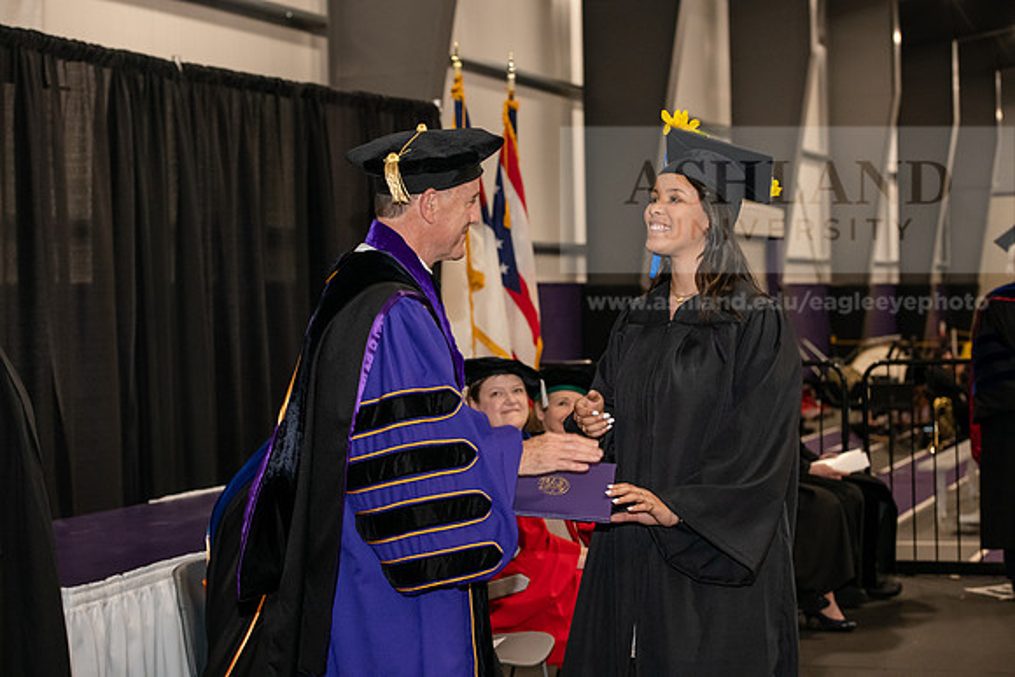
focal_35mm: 70
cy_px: 338
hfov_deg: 28.8
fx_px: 1974
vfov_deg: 19.5
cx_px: 508
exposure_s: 1/200
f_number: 5
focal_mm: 70
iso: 2500
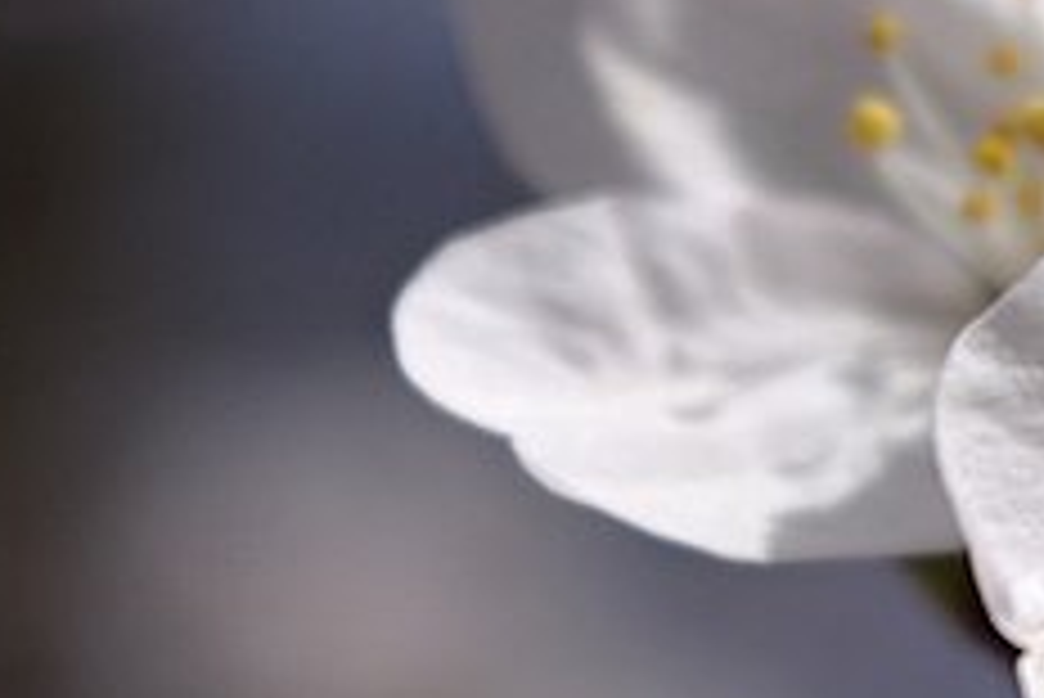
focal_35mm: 362
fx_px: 10504
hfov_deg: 5.6
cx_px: 1593
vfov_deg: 3.8
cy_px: 565
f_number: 8
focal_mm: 55
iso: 100
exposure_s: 1/100
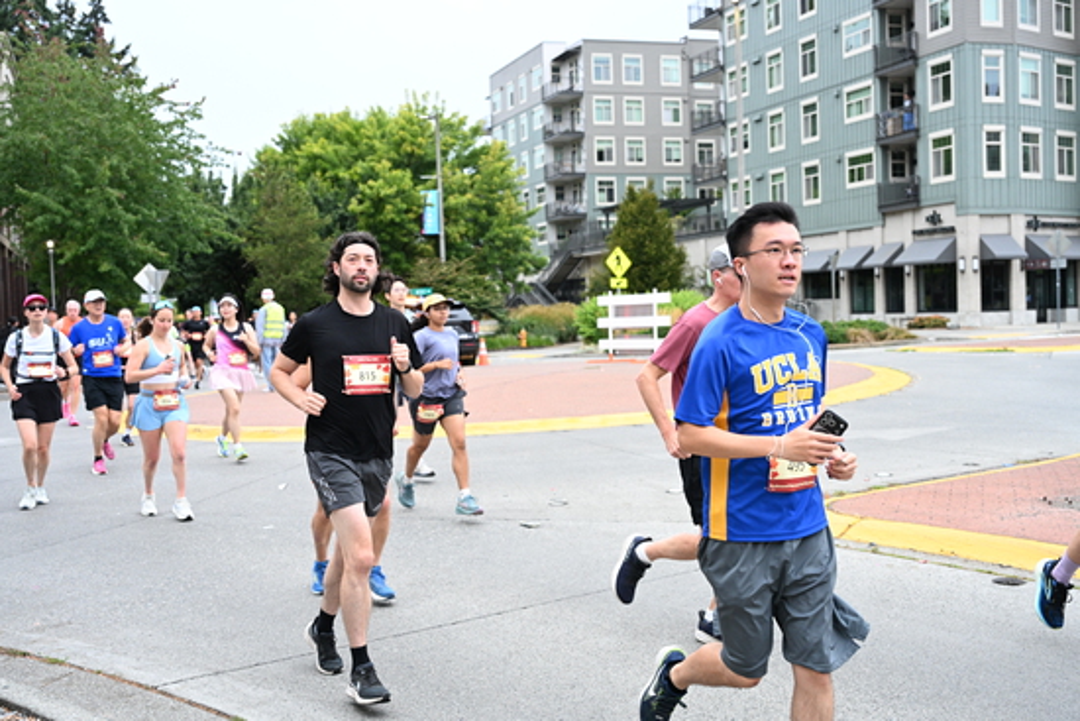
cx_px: 540
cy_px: 360
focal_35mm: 41
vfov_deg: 32.6
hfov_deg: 47.4
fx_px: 1230
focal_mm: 41
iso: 2000
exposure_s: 1/800
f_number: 4
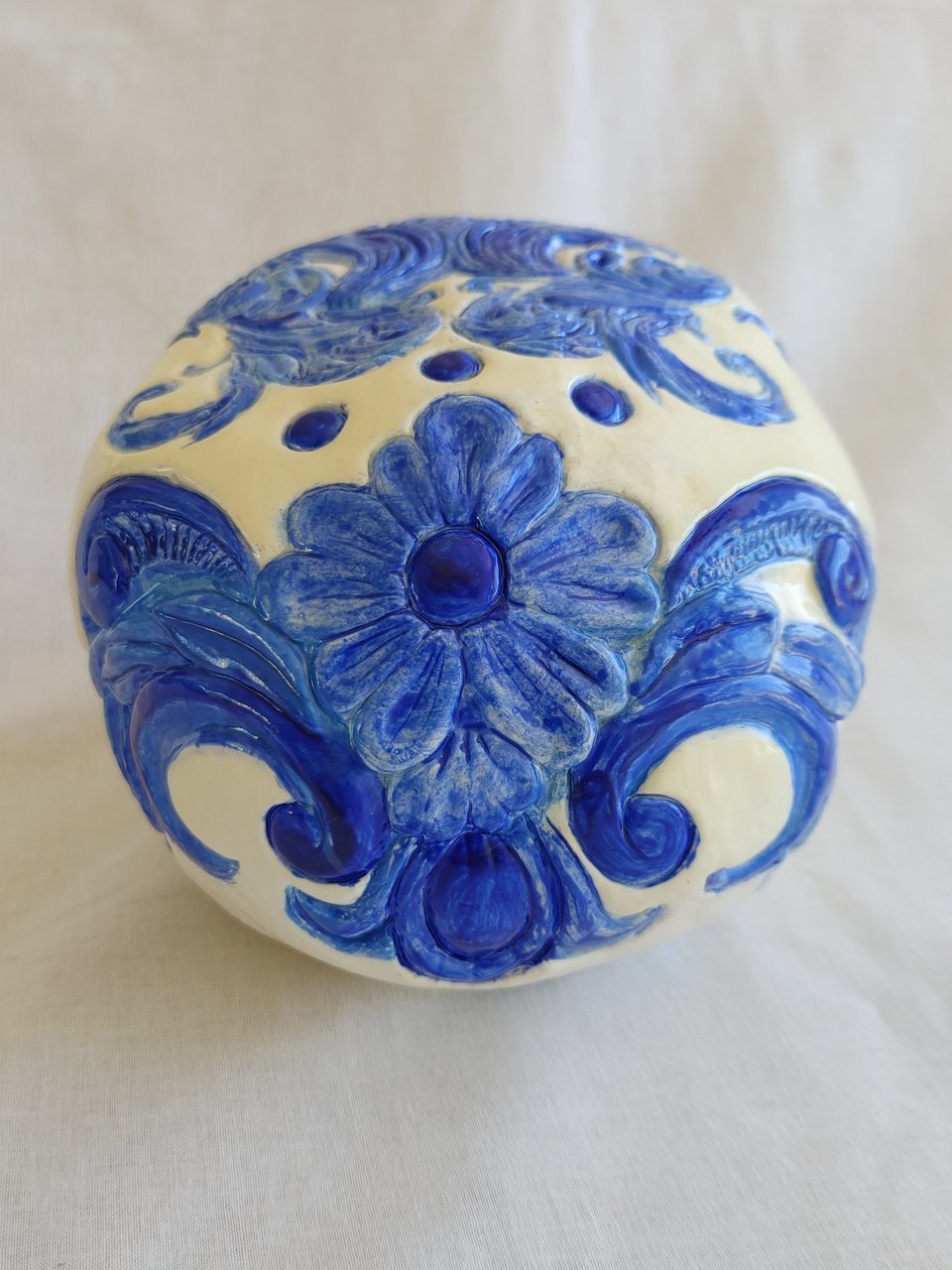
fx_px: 1320
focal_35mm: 36
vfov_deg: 51.4
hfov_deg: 39.7
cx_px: 476
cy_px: 635
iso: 50
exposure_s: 1/84
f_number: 1.8
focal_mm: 5.58
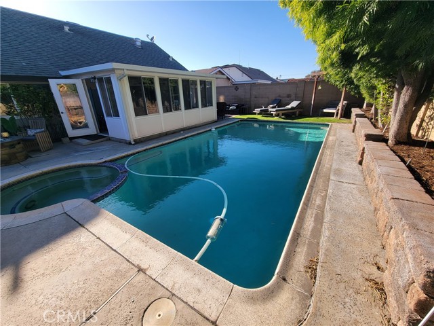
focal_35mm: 13
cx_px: 217
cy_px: 163
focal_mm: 2.2
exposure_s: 1/986
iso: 50
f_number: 2.2
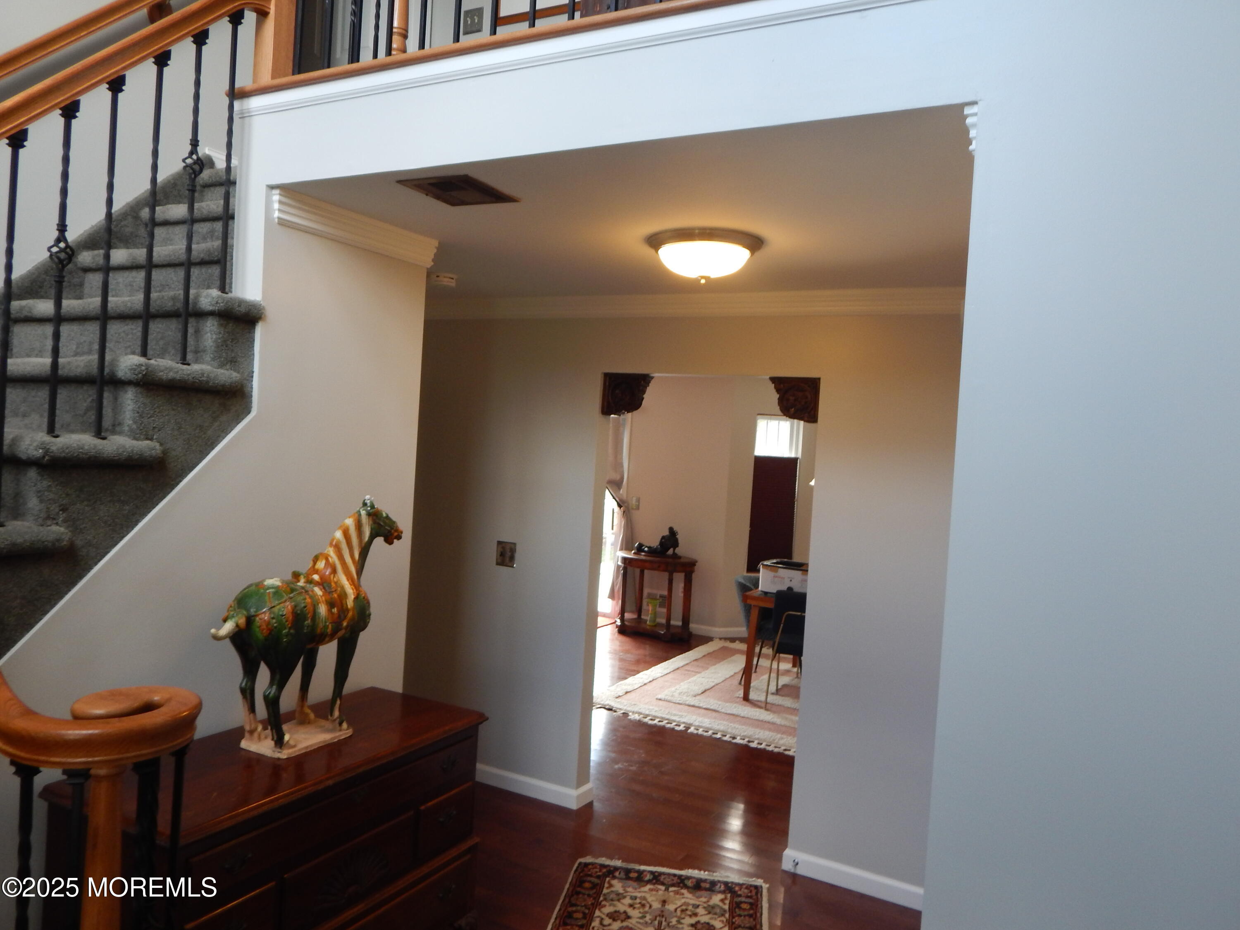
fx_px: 896
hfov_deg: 69.4
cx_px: 620
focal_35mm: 25
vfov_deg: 54.9
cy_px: 465
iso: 160
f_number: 3.1
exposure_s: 1/30
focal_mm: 4.5
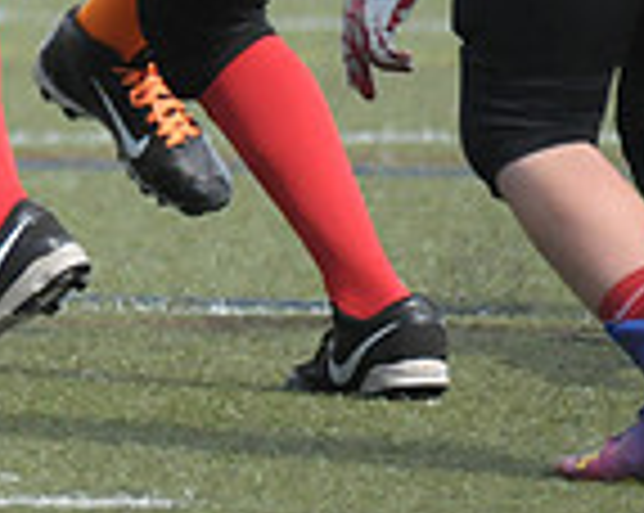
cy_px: -326
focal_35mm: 1655
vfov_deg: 0.9
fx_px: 31501
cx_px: -581
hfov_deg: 1.2
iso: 1600
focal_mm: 290
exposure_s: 1/5000
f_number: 4
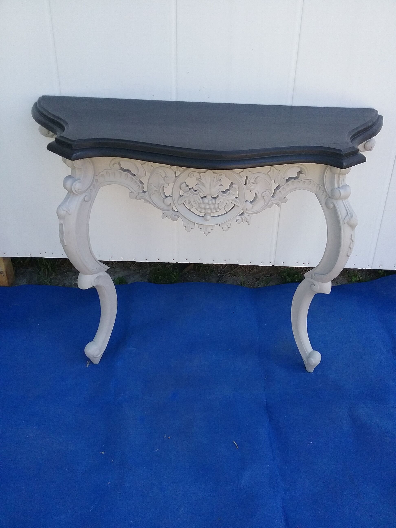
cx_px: 198
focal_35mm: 31
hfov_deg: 45.4
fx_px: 473
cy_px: 264
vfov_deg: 58.4
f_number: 2.2
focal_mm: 3.3
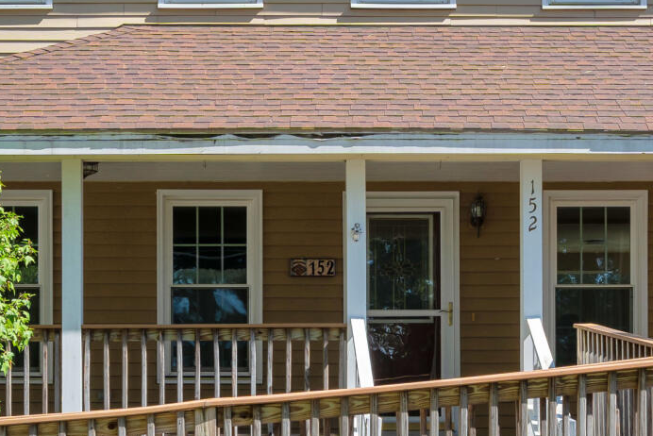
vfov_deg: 17.2
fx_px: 1415
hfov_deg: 25.9
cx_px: 257
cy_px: 396
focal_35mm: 78
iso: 100
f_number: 8
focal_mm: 18
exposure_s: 1/125
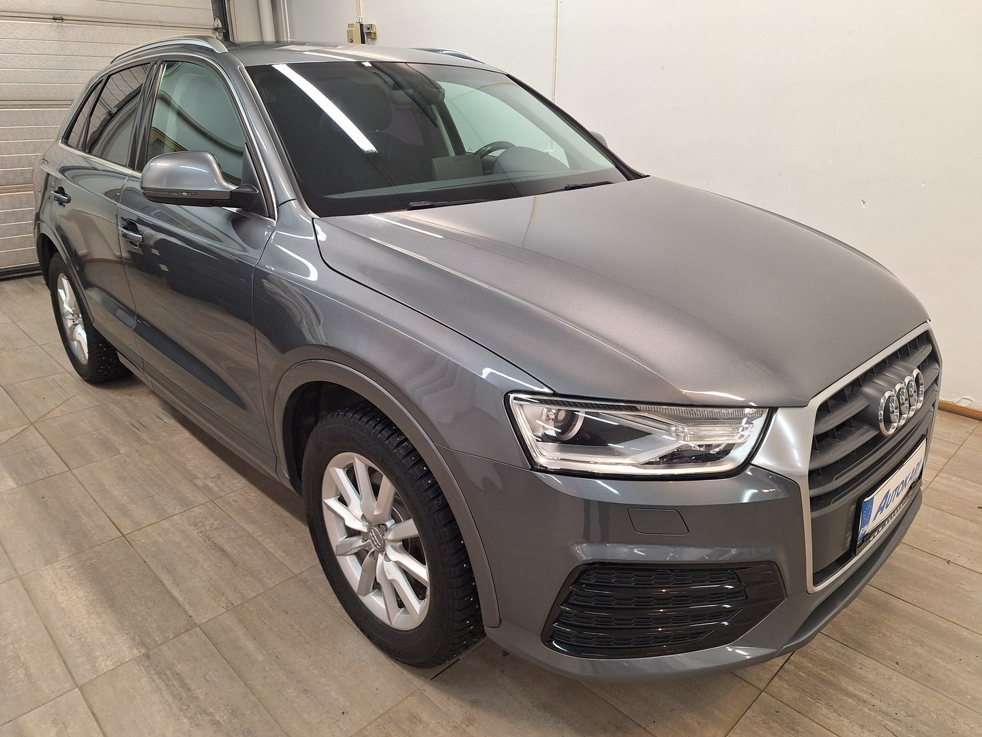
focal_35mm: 23
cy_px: 368
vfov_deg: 58.9
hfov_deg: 73.9
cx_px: 491
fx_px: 652
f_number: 1.8
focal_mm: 5.54
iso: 125
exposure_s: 1/50
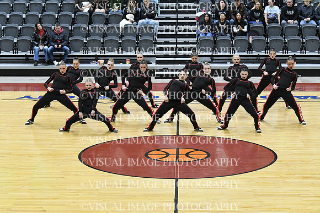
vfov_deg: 13.0
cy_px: 106
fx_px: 934
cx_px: 160
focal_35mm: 105
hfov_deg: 19.5
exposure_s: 1/250
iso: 4000
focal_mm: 70
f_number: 4
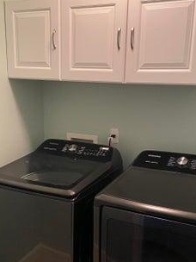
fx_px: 310
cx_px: 102
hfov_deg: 35.1
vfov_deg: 45.5
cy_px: 158
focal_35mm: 41
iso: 400
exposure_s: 1/60
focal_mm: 4.25
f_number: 1.8
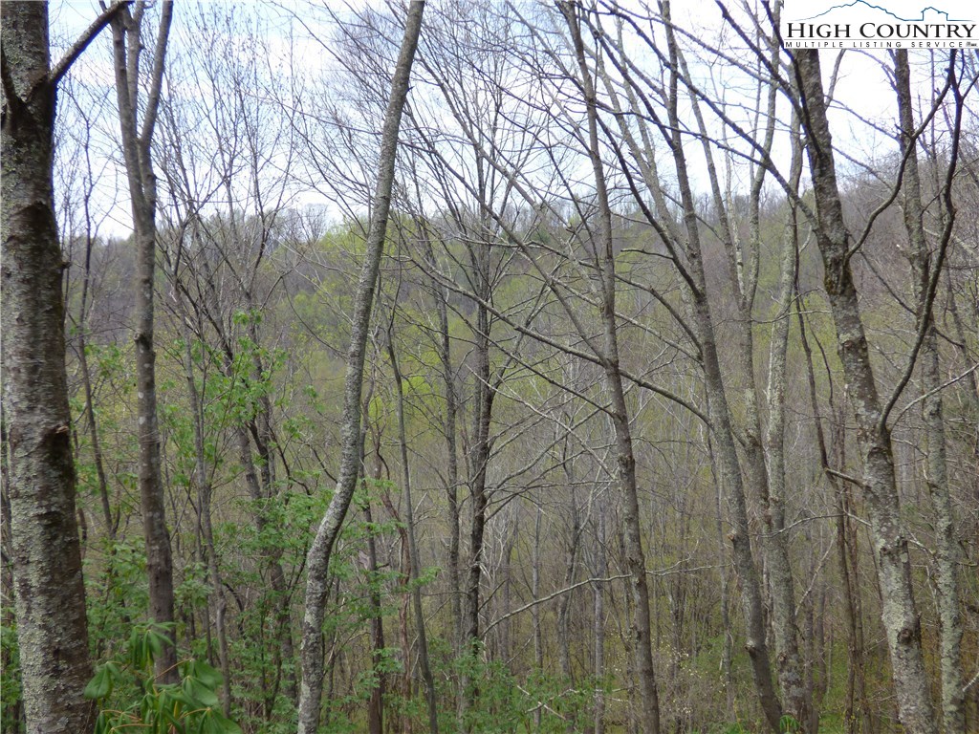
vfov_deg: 38.7
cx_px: 490
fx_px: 1046
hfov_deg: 50.1
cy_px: 367
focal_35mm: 37
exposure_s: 1/400
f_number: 3.5
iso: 100
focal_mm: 6.47
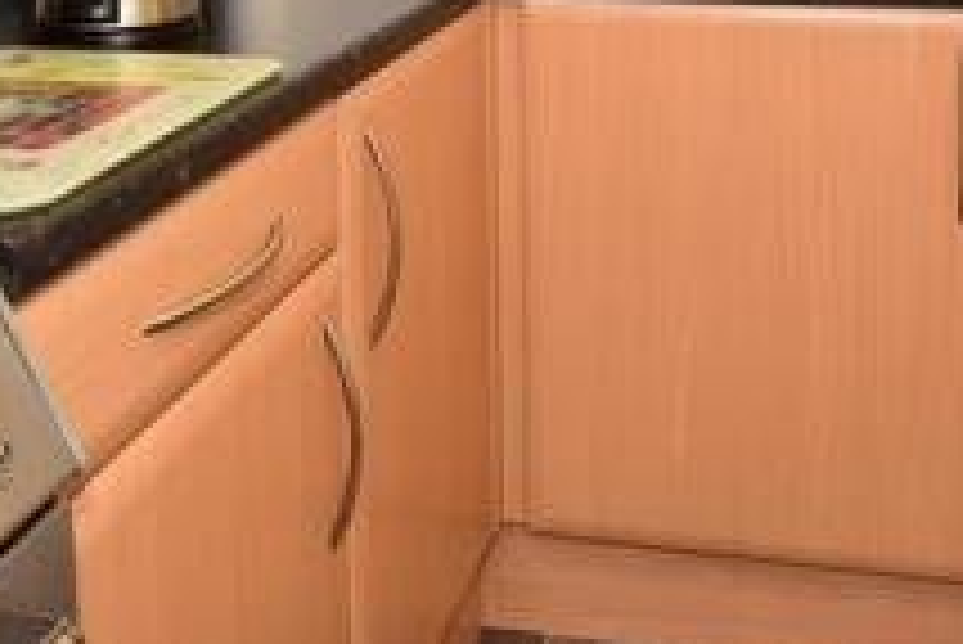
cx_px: 518
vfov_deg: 25.0
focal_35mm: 46
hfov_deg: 42.7
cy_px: -214
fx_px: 1231
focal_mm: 10
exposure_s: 1/60
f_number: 8
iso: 400
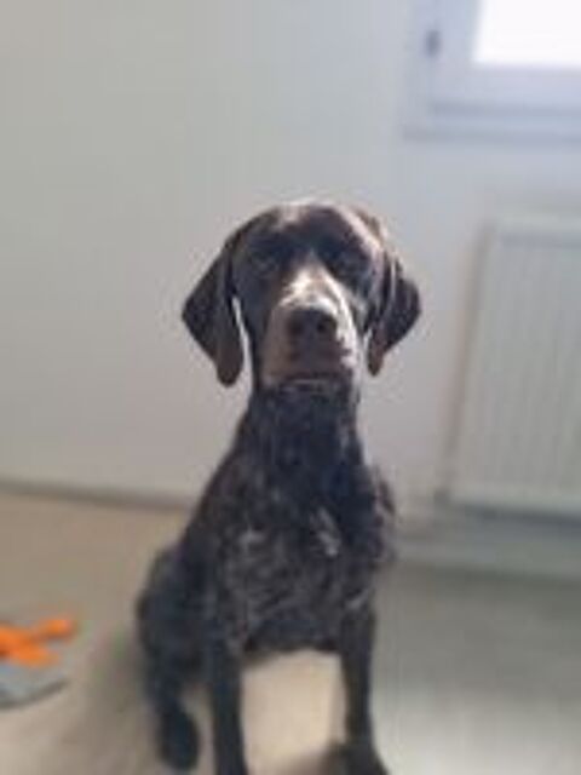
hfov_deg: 58.9
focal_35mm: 23
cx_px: 290
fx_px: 515
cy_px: 388
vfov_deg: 73.9
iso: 160
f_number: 1.8
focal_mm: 5.54
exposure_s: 1/50
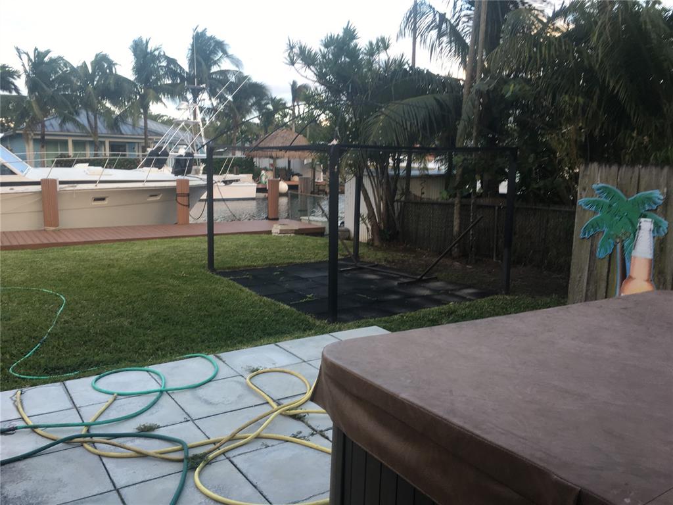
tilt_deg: -5.9
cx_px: 336
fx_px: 564
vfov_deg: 48.2
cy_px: 252
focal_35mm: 29
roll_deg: -2.2
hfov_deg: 61.7
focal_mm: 4.15
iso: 32
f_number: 2.2
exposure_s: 1/60
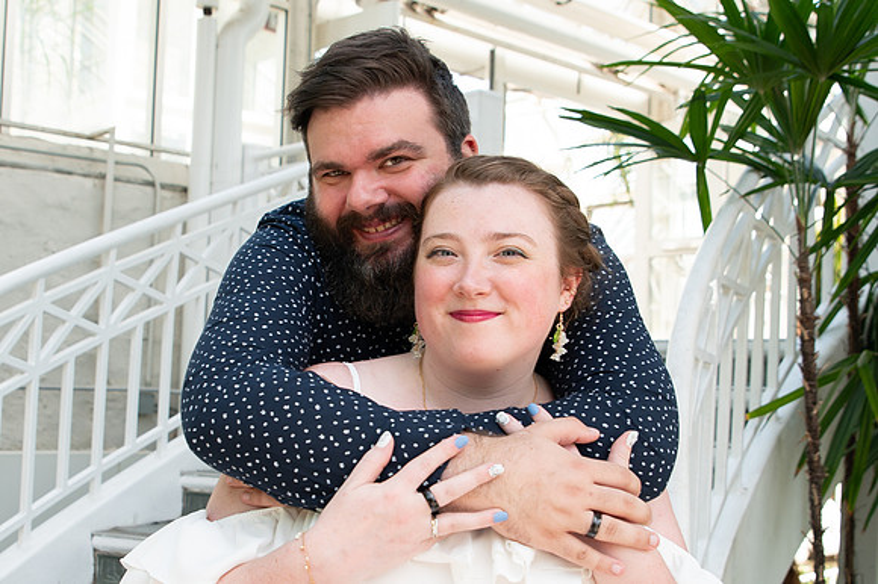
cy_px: 394
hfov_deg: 40.6
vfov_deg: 27.6
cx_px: 359
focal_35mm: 49
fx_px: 1183
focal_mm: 24
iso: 200
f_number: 3.5
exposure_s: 1/125
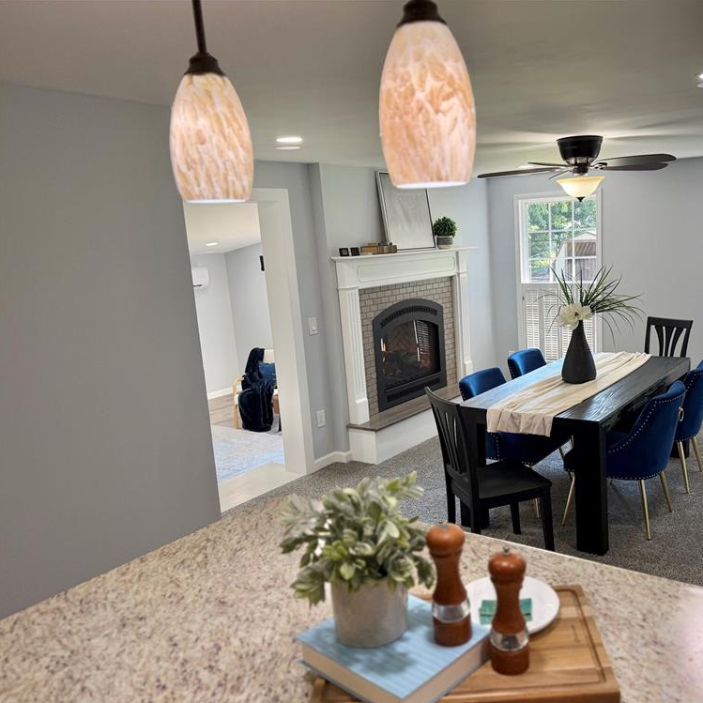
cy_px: 359
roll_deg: +2.8
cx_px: 477
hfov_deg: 54.3
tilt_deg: -10.0
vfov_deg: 55.6
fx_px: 666
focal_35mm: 29
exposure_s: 1/170
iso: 125
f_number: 1.78
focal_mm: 6.76
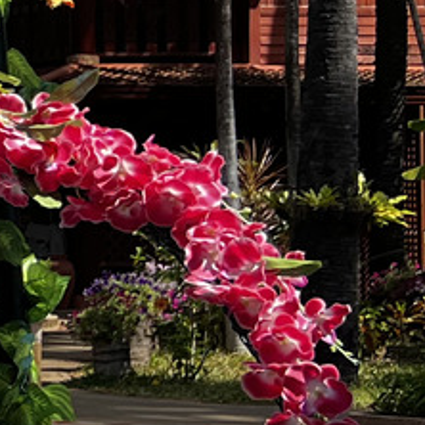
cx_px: -839
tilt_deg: +1.7
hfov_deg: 8.7
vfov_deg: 10.5
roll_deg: +1.1
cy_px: 145
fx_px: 2306
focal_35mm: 166
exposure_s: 1/1751
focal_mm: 5.7
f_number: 1.5
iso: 50
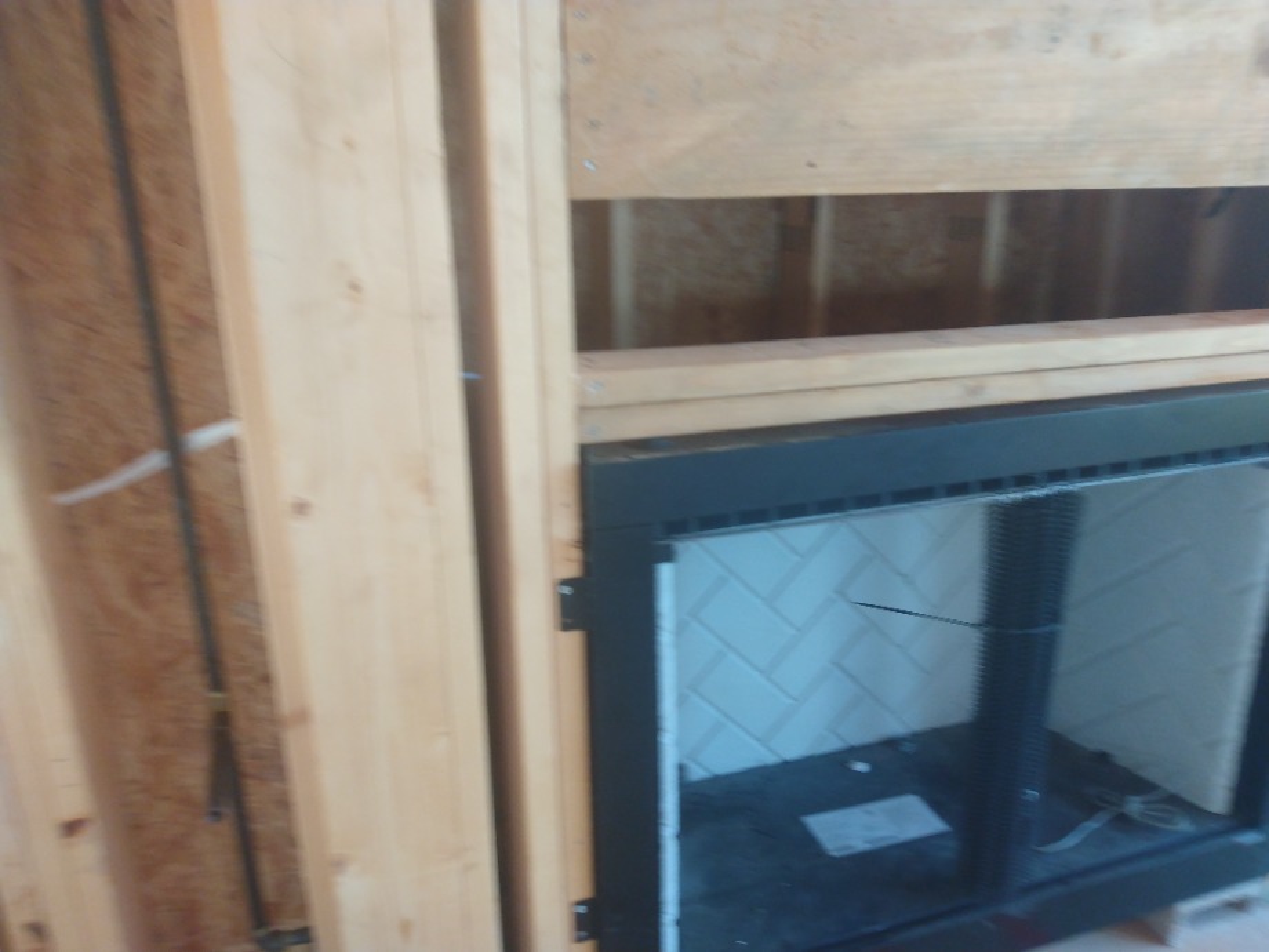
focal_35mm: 20
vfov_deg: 66.0
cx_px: 634
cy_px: 476
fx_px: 733
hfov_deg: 81.7
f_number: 2
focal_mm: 3.54
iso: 195
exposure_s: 1/30
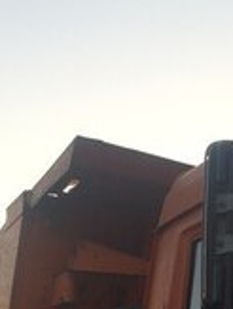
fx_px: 787
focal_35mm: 88
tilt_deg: +1.7
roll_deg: -0.1
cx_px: 229
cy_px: 457
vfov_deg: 19.5
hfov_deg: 16.5
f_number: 2.2
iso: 32
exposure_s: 1/423
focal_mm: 4.15
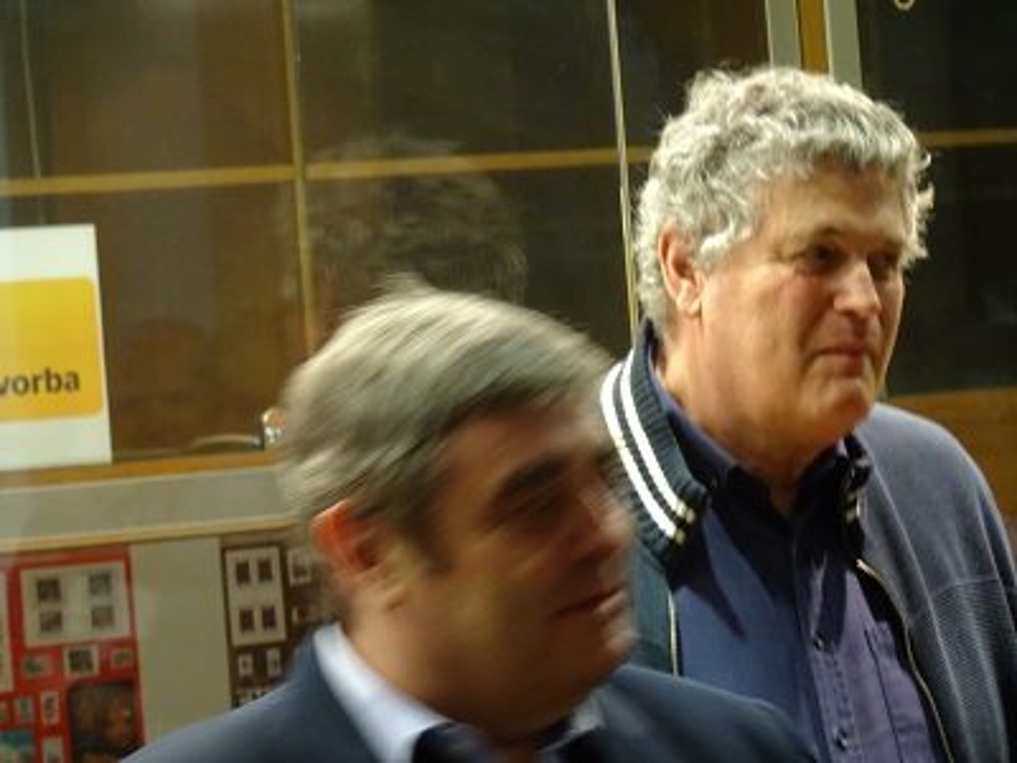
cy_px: 382
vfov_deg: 9.1
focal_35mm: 163
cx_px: 508
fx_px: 4789
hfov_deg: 12.1
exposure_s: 1/10
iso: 800
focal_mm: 27.93
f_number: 5.6
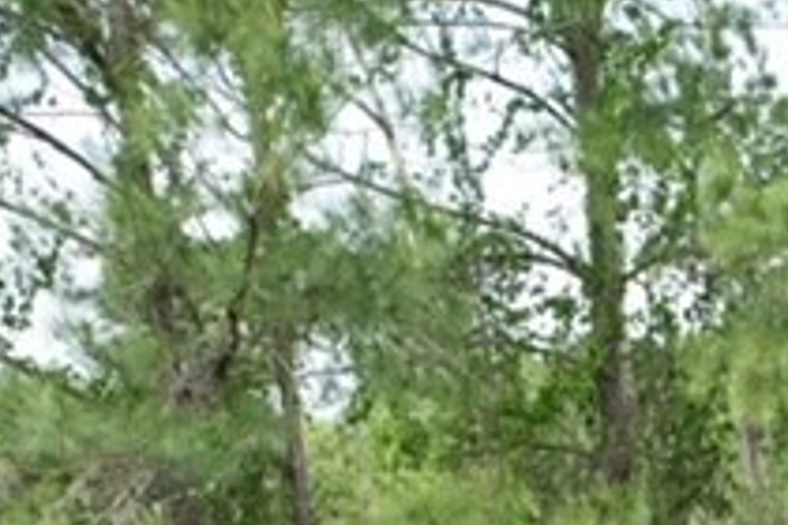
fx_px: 1466
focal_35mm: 67
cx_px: 968
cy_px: 791
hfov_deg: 26.4
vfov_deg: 18.1
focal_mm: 8.38
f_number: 2.8
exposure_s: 1/800
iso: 200
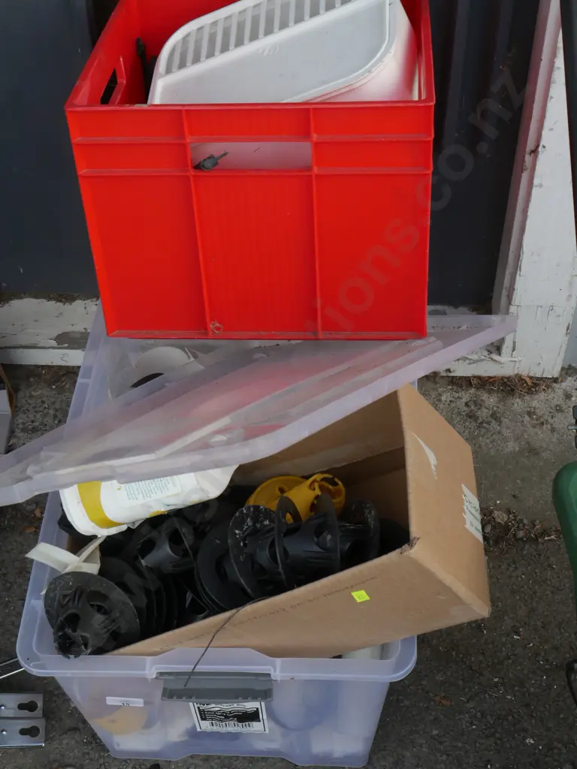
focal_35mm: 50
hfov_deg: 29.1
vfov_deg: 38.2
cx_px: 288
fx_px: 1111
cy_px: 384
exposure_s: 1/60
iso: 400
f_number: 10
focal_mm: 25
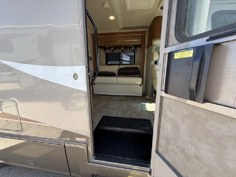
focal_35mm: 14
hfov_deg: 102.1
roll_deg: -0.2
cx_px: 118
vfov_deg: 85.7
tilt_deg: -10.4
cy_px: 88
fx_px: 95
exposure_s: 1/146
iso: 50
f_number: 2.2
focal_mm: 2.22
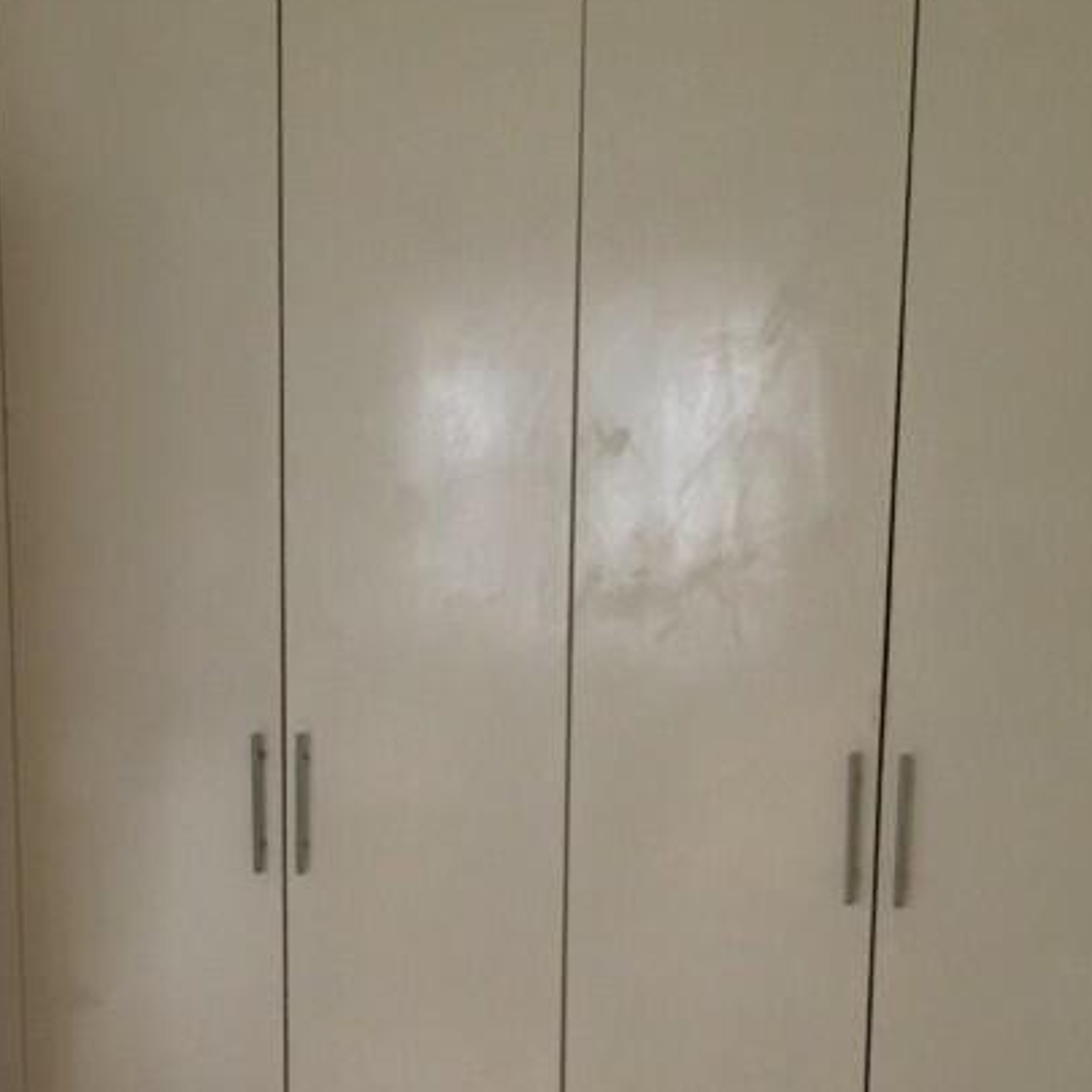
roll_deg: +0.7
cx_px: 246
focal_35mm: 65
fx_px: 2320
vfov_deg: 26.0
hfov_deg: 26.1
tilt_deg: -12.0
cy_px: 889
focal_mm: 4.15
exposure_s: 1/33
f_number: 2.2
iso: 160
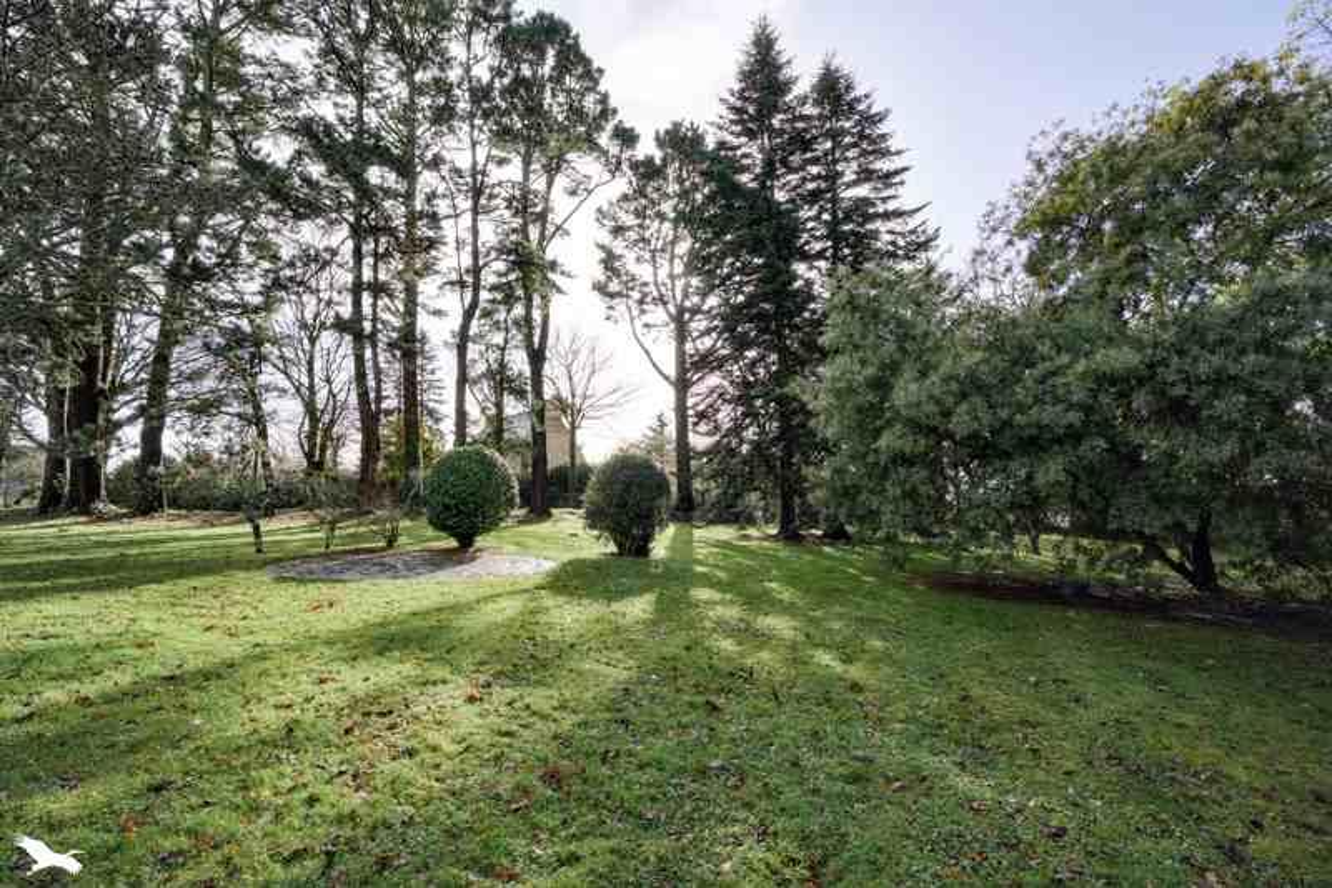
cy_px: 444
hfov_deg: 94.0
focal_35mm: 17
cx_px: 666
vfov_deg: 71.1
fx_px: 621
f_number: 8
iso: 800
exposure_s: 1/4000
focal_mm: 16.8
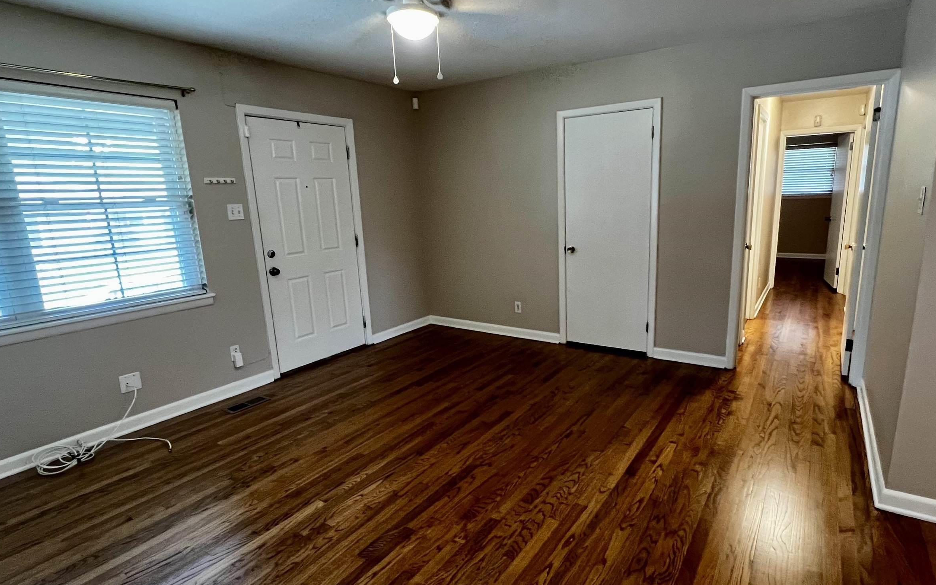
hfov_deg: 90.8
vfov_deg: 65.0
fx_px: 459
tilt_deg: -12.1
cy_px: 301
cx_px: 511
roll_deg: +1.4
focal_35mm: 18
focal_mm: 1.57
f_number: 1.8
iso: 400
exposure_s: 1/60
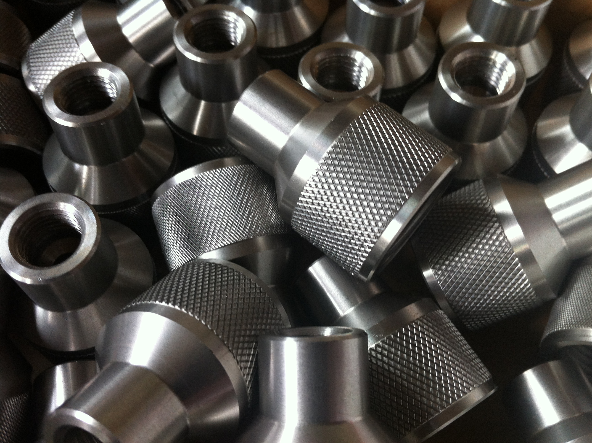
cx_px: 296
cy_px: 222
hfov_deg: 52.7
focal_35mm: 35
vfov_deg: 40.6
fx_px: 598
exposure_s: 1/17
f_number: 2.8
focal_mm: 3.85
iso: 80
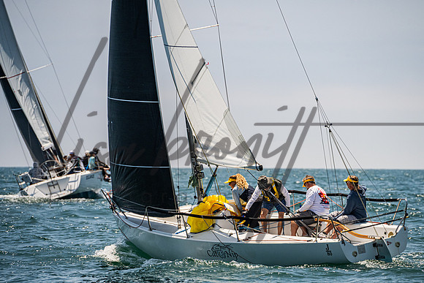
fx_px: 4525
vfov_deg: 3.6
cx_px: 251
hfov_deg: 5.4
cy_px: 150
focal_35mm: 384
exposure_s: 1/3200
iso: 500
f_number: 8
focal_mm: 320
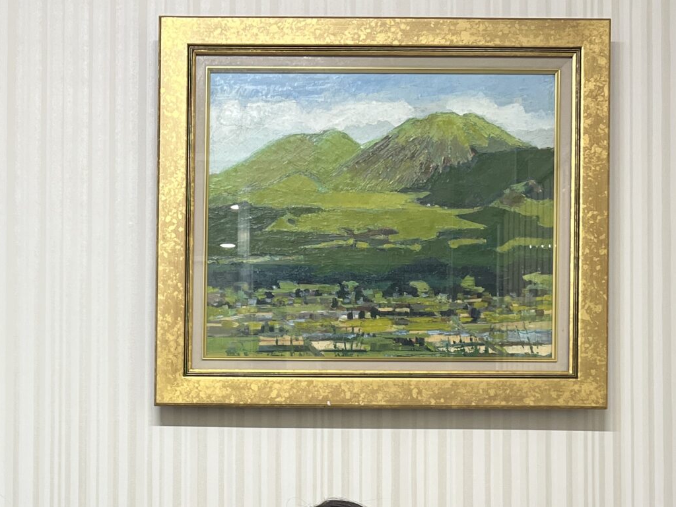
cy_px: 494
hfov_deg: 29.4
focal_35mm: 65
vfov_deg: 21.9
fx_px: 1269
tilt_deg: +2.3
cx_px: 177
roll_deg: -0.2
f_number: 1.5
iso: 100
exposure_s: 1/120
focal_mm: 5.7
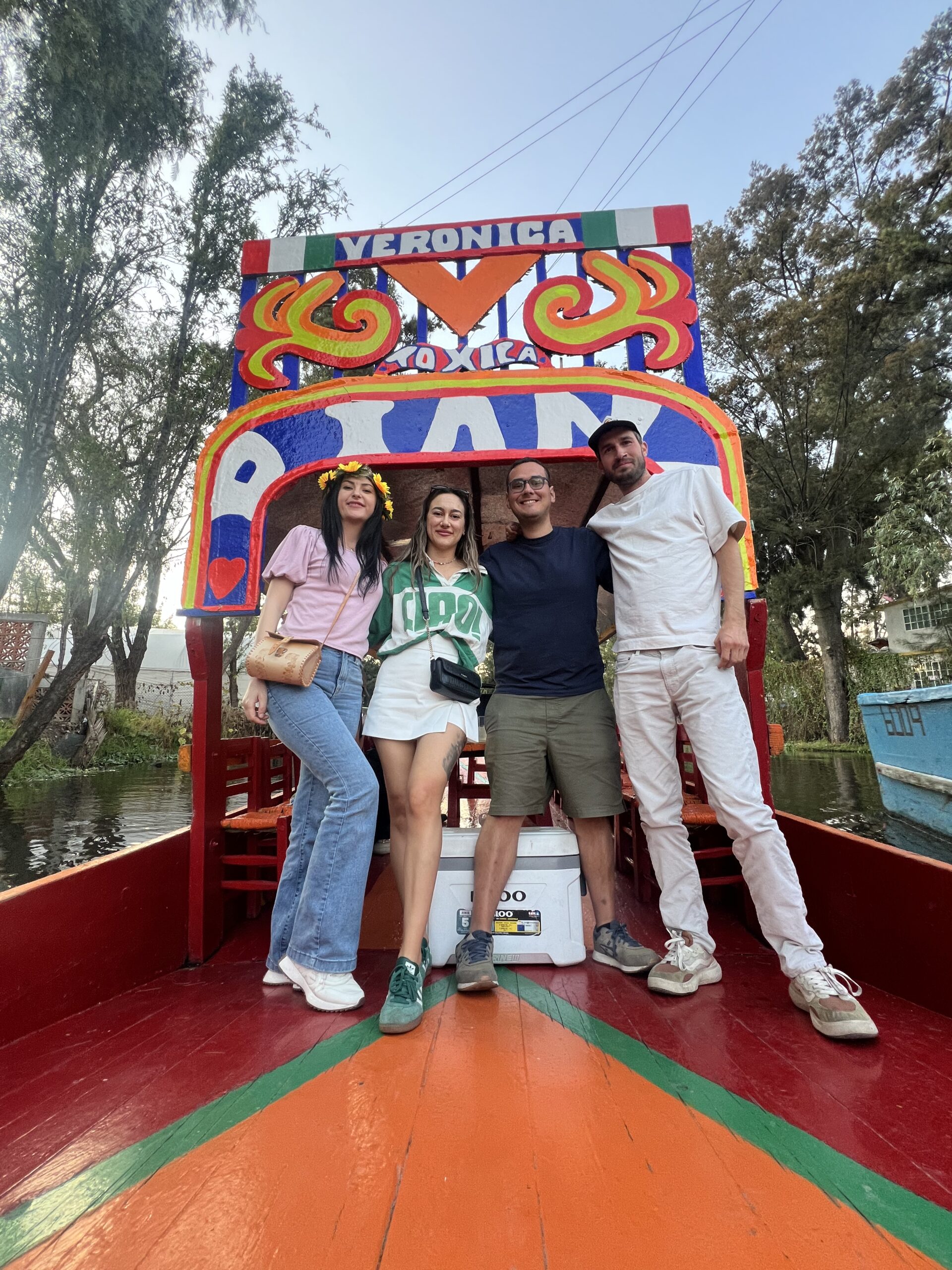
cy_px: 635
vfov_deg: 106.2
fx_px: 477
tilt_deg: +10.8
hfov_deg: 89.9
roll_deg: +0.0
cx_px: 476
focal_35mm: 13
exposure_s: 1/99
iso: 80
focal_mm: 1.57
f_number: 1.8
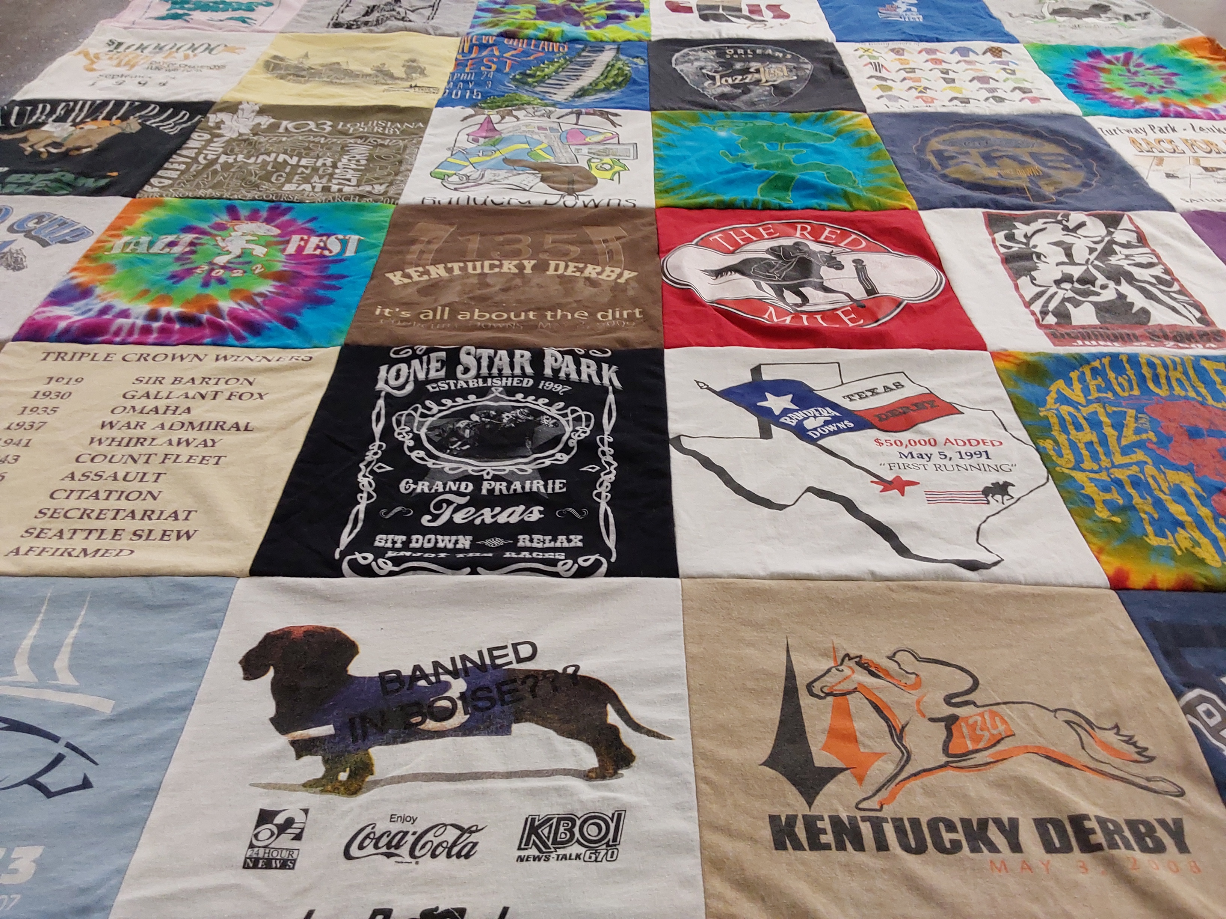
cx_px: 613
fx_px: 992
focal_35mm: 28
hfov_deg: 63.4
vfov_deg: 49.7
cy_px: 460
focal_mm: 2.91
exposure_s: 1/60
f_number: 1.9
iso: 100
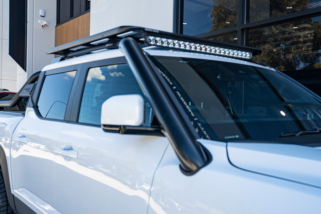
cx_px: 160
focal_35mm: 32
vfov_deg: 41.1
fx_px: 285
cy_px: 107
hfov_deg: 58.7
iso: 100
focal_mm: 32
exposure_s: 1/100
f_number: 4.5
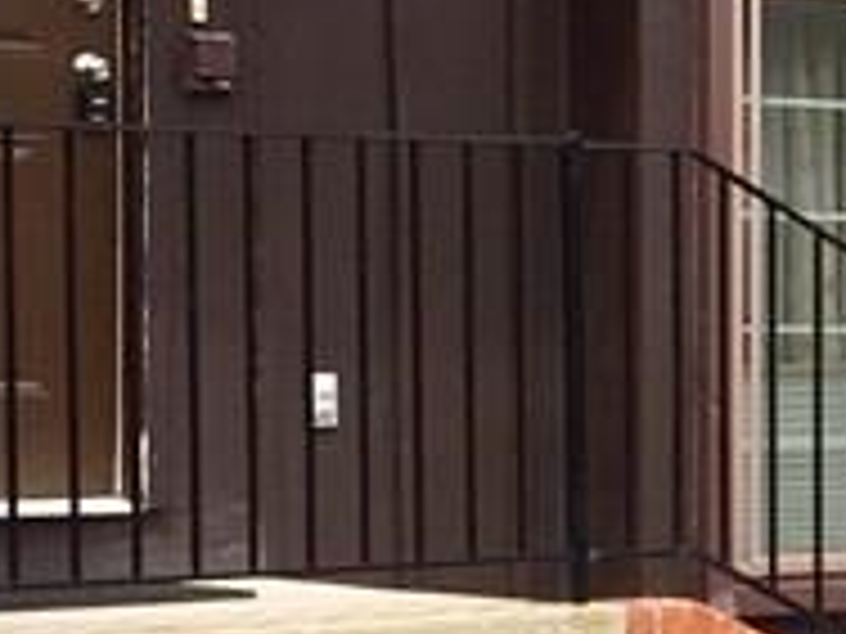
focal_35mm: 158
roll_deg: +0.0
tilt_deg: -1.4
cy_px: 382
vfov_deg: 9.4
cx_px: 1598
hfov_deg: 11.5
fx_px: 3861
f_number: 2.2
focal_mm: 4.15
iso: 32
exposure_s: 1/1883
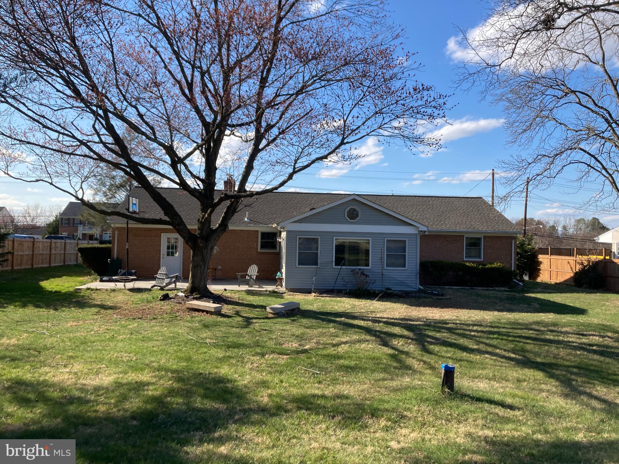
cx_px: 310
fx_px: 501
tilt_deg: +2.1
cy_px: 232
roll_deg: -2.3
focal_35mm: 28
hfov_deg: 63.4
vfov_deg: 49.7
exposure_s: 1/1116
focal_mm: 3.99
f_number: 1.8
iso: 20
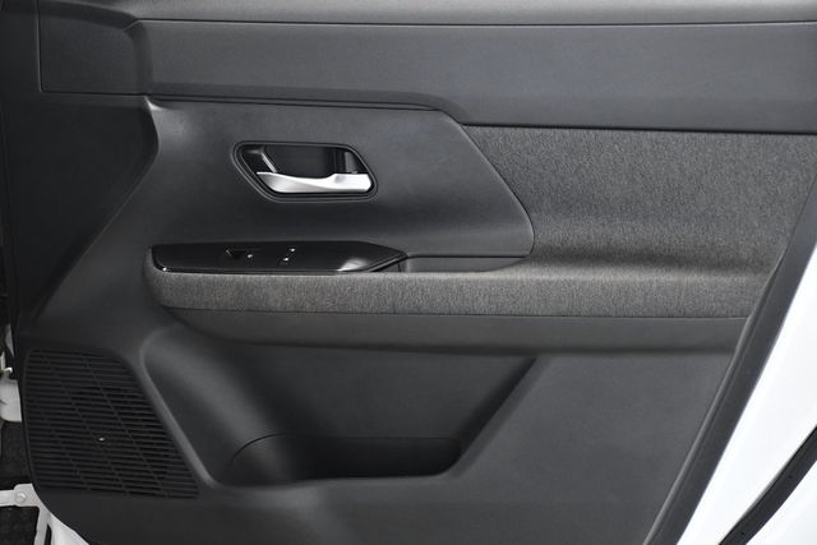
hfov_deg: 27.0
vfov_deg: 18.2
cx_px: 408
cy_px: 272
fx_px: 1702
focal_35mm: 75
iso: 2500
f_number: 4.8
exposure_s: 1/320
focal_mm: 50
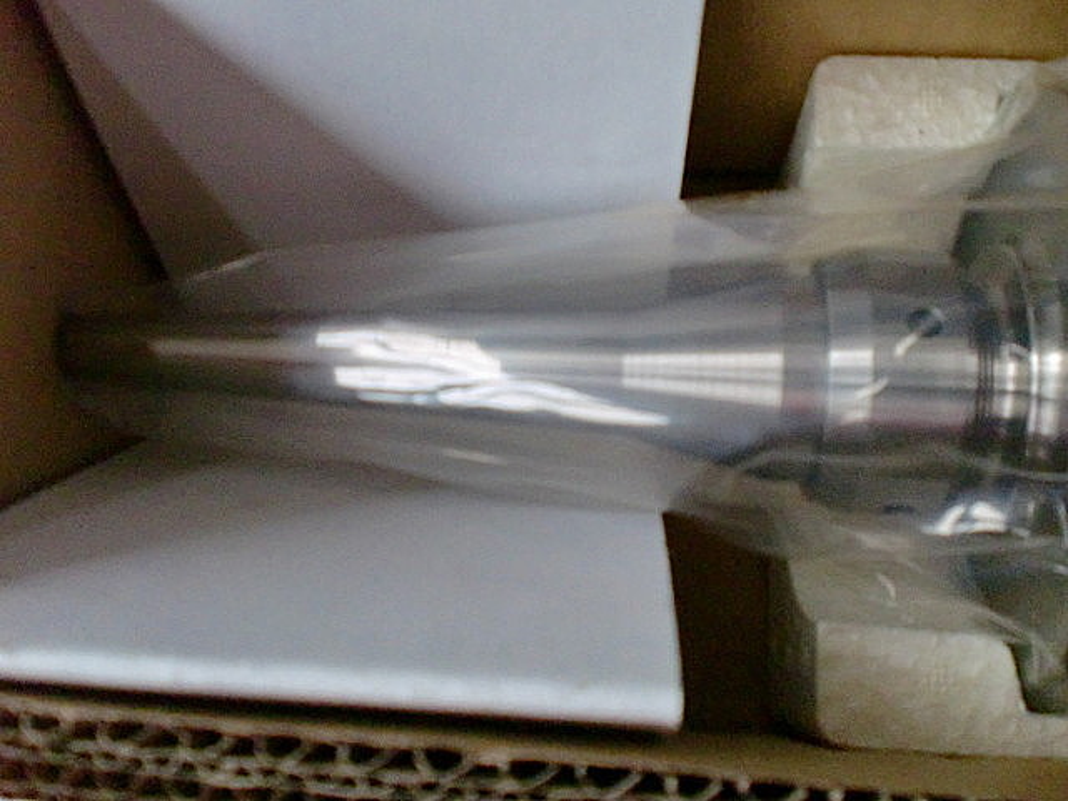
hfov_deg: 52.6
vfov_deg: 40.7
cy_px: 400
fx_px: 1080
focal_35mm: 35
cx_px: 534
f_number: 3.1
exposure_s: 1/60
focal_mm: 6.3
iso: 640
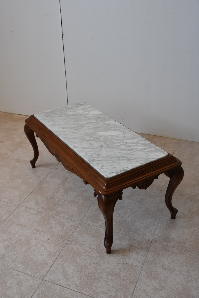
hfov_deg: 34.2
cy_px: 149
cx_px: 100
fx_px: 323
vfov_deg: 49.6
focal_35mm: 39
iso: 800
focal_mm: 26
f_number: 5
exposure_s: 1/100
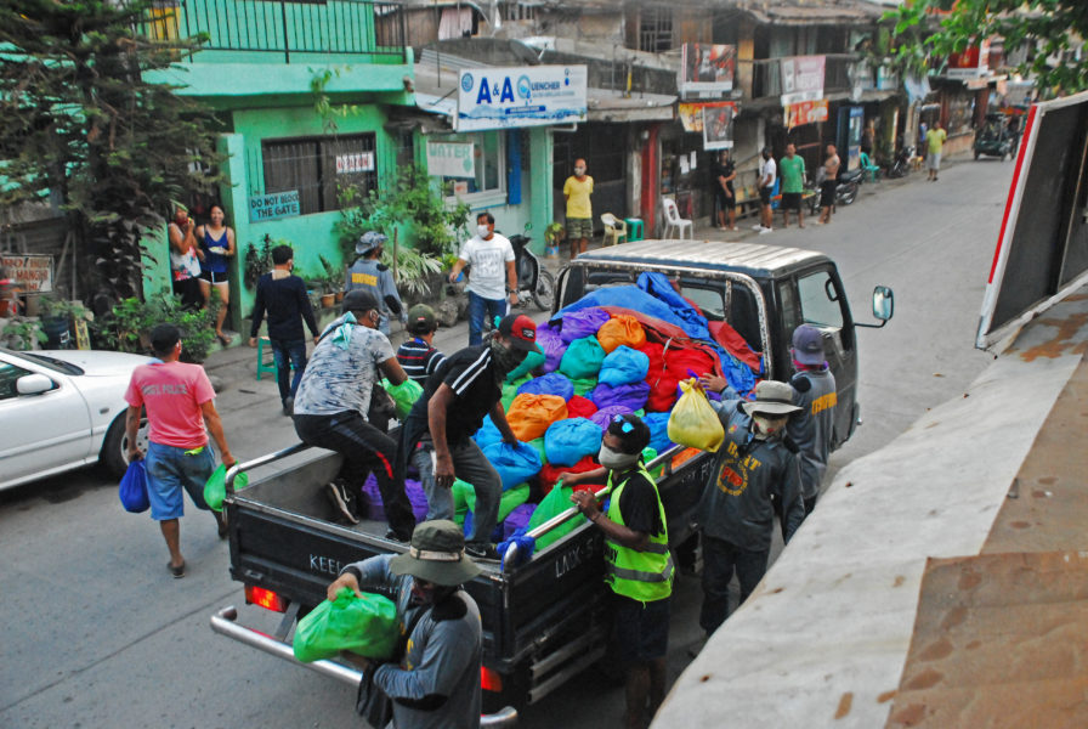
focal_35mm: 36
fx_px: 1089
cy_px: 364
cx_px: 544
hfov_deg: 53.1
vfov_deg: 37.0
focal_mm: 24
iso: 2000
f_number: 4
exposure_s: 1/200
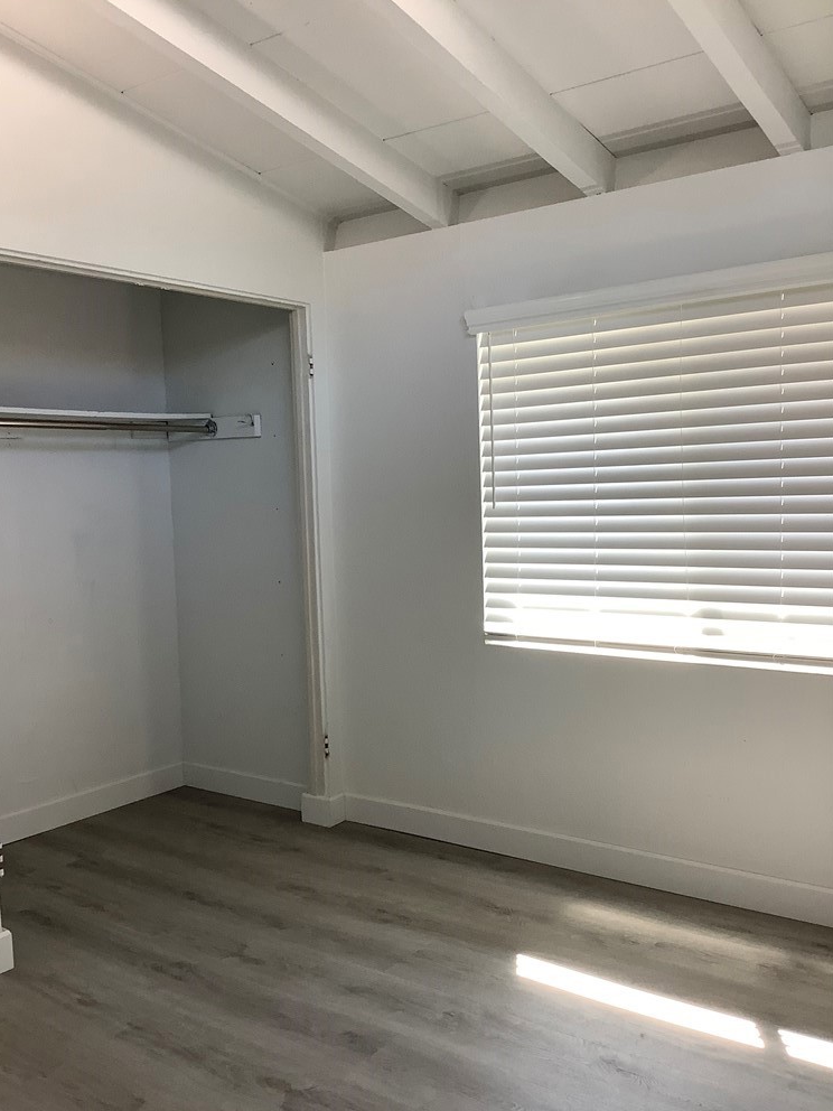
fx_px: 1027
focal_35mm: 32
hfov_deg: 44.2
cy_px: 564
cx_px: 405
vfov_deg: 56.8
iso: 50
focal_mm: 3.3
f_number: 2.4
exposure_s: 1/60
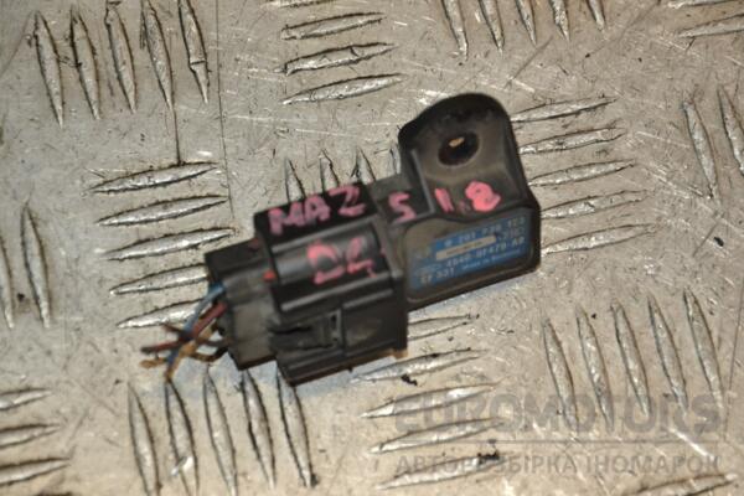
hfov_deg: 14.9
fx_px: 2852
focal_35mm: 138
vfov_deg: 9.9
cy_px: 248
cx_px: 372
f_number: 6.3
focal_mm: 92
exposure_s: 1/200
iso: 800
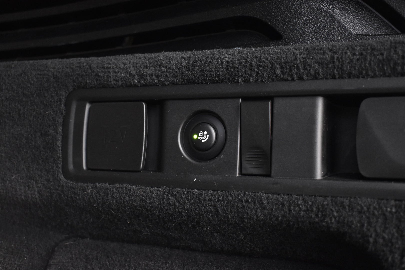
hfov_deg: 42.3
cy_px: 135
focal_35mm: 46
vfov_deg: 28.9
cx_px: 202
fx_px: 523
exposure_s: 1/30
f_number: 4.2
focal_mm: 31
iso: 3200
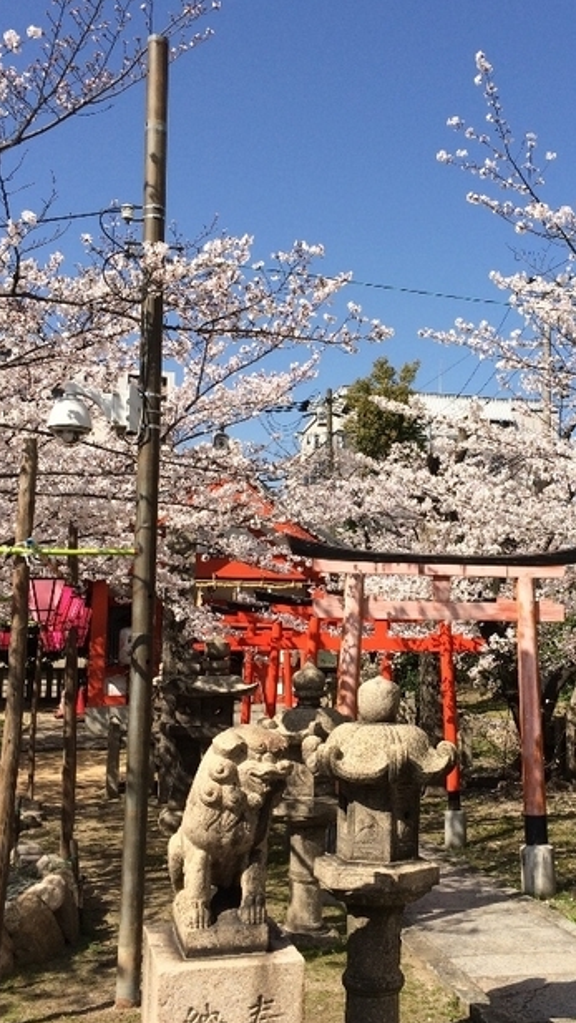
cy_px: 528
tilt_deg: +7.0
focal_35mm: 41
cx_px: 420
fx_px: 1112
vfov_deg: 49.4
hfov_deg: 28.7
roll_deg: +0.8
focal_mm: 4.15
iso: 32
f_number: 2.2
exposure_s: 1/2415
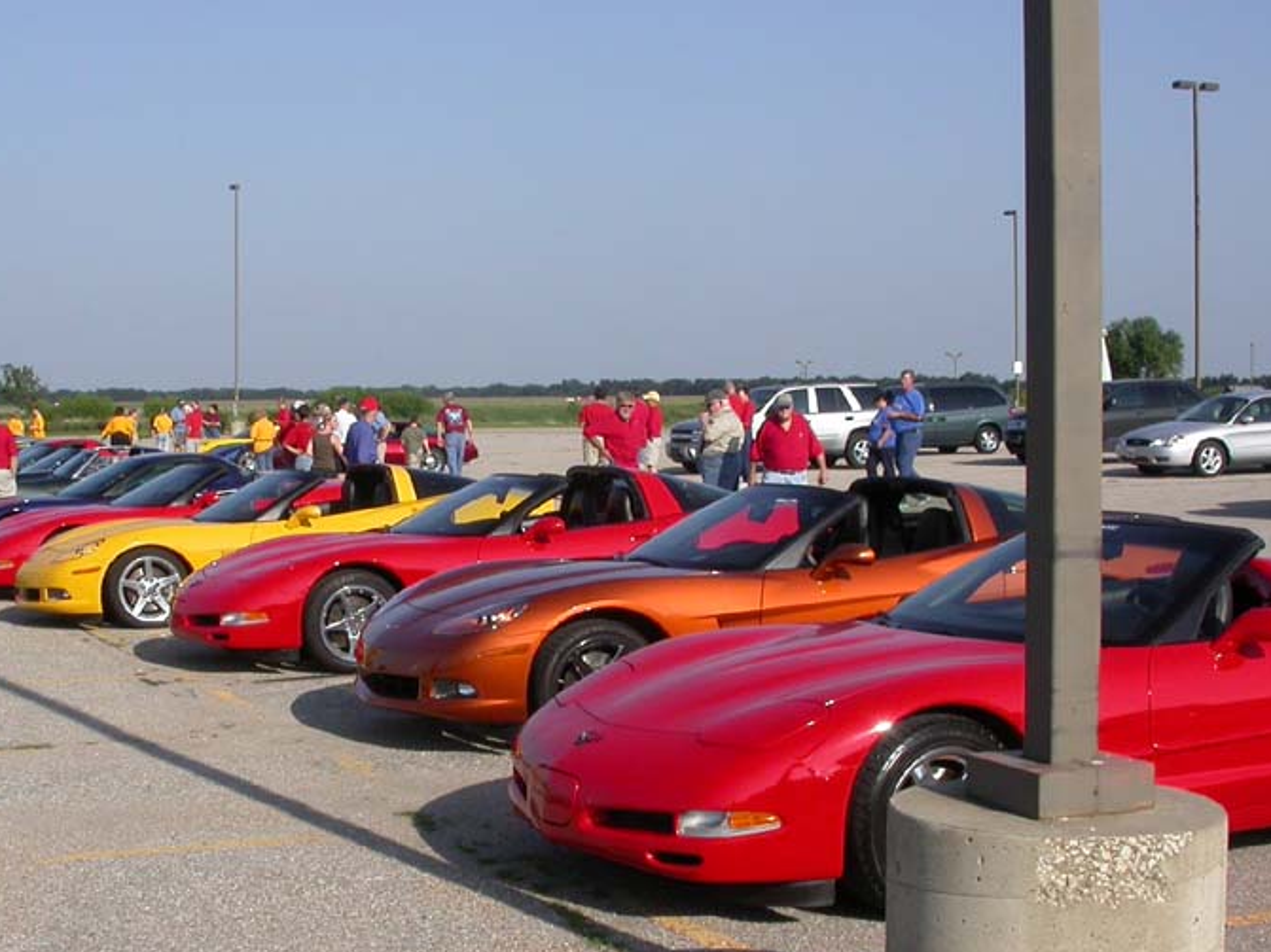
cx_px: 462
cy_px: 543
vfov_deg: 25.2
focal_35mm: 58
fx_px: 2129
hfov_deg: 33.0
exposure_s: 1/377
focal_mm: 7.85
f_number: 7.5
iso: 100
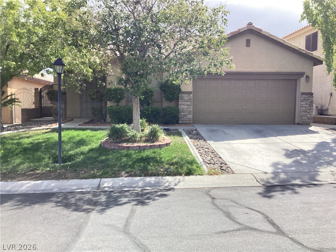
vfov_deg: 45.4
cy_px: 126
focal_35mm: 31
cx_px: 168
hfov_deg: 58.4
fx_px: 301
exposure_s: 1/1235
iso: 25
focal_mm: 3.3
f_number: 2.4
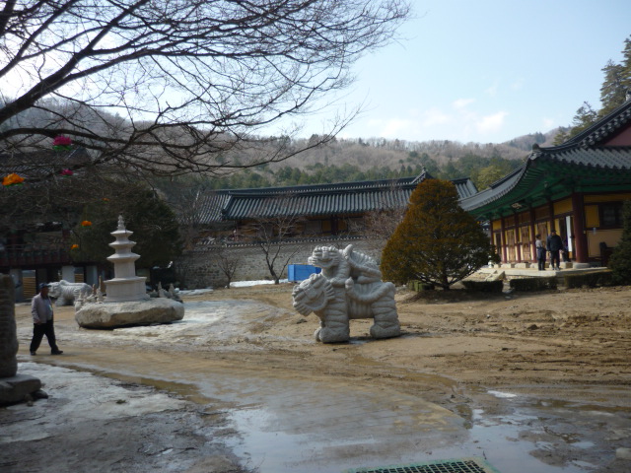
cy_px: 236
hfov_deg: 55.4
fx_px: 602
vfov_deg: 42.9
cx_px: 316
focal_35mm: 33
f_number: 2.8
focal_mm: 5.5
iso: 100
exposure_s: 1/800
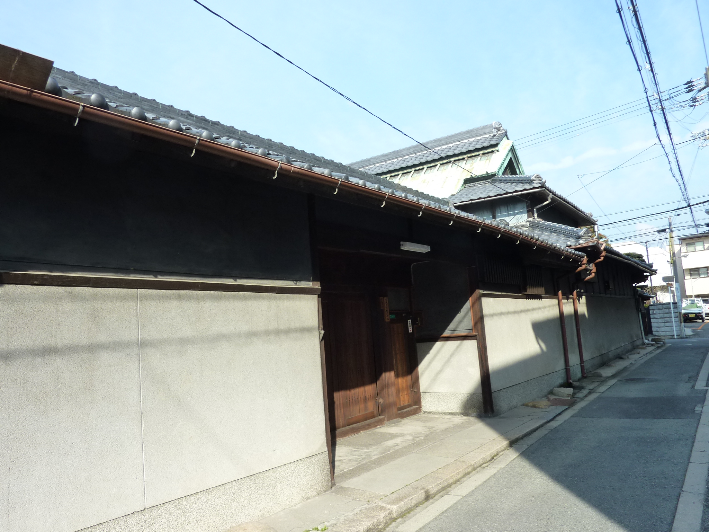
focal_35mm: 25
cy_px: 266
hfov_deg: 69.4
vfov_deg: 54.9
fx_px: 512
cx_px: 354
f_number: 4
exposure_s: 1/320
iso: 125
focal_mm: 4.1
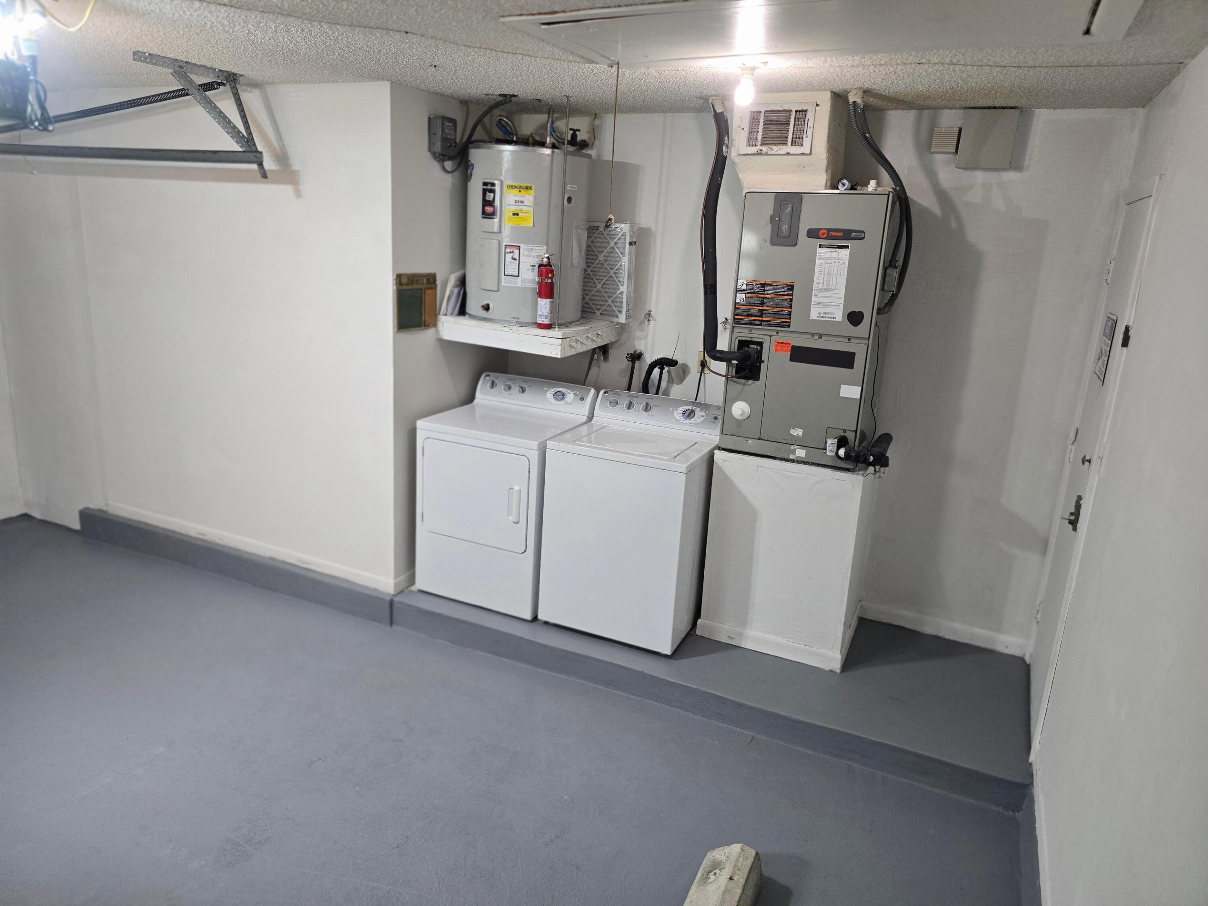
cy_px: 453
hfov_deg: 73.9
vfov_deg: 58.9
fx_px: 803
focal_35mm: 23
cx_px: 604
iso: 250
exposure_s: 1/120
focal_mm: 6.3
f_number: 1.7
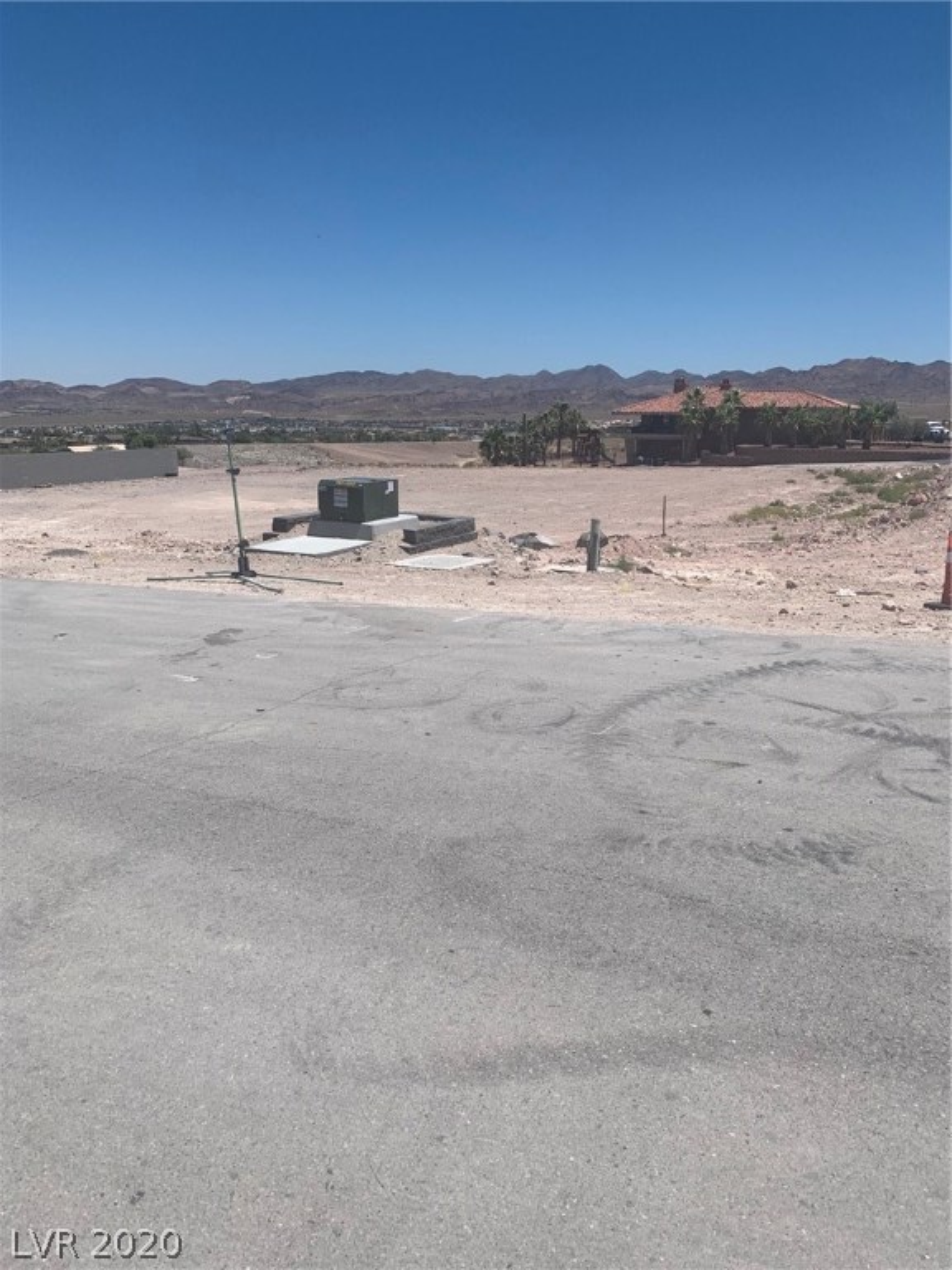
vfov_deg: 67.3
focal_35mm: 26
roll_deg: +0.6
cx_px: 476
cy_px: 635
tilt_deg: -16.7
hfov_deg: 53.1
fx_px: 953
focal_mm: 4.25
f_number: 1.8
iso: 25
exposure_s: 1/4464
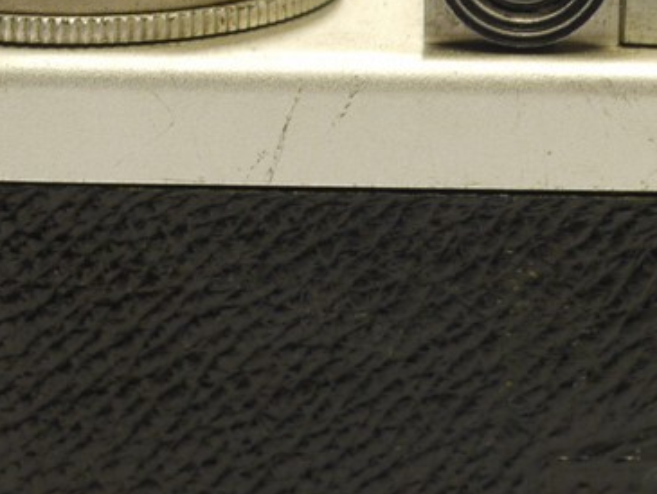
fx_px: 3740
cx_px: 729
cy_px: 297
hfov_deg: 9.9
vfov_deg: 7.5
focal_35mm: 197
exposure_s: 1/10
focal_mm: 30
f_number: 8
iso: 400
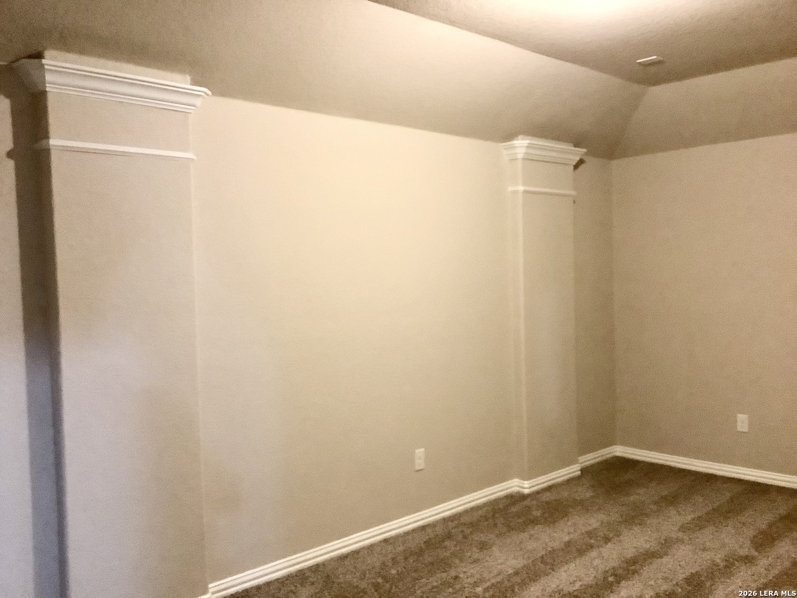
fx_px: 714
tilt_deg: -2.1
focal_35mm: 31
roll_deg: +0.9
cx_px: 398
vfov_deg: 45.4
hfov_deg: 58.4
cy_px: 299
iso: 640
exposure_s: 1/20
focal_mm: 3.3
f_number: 2.4
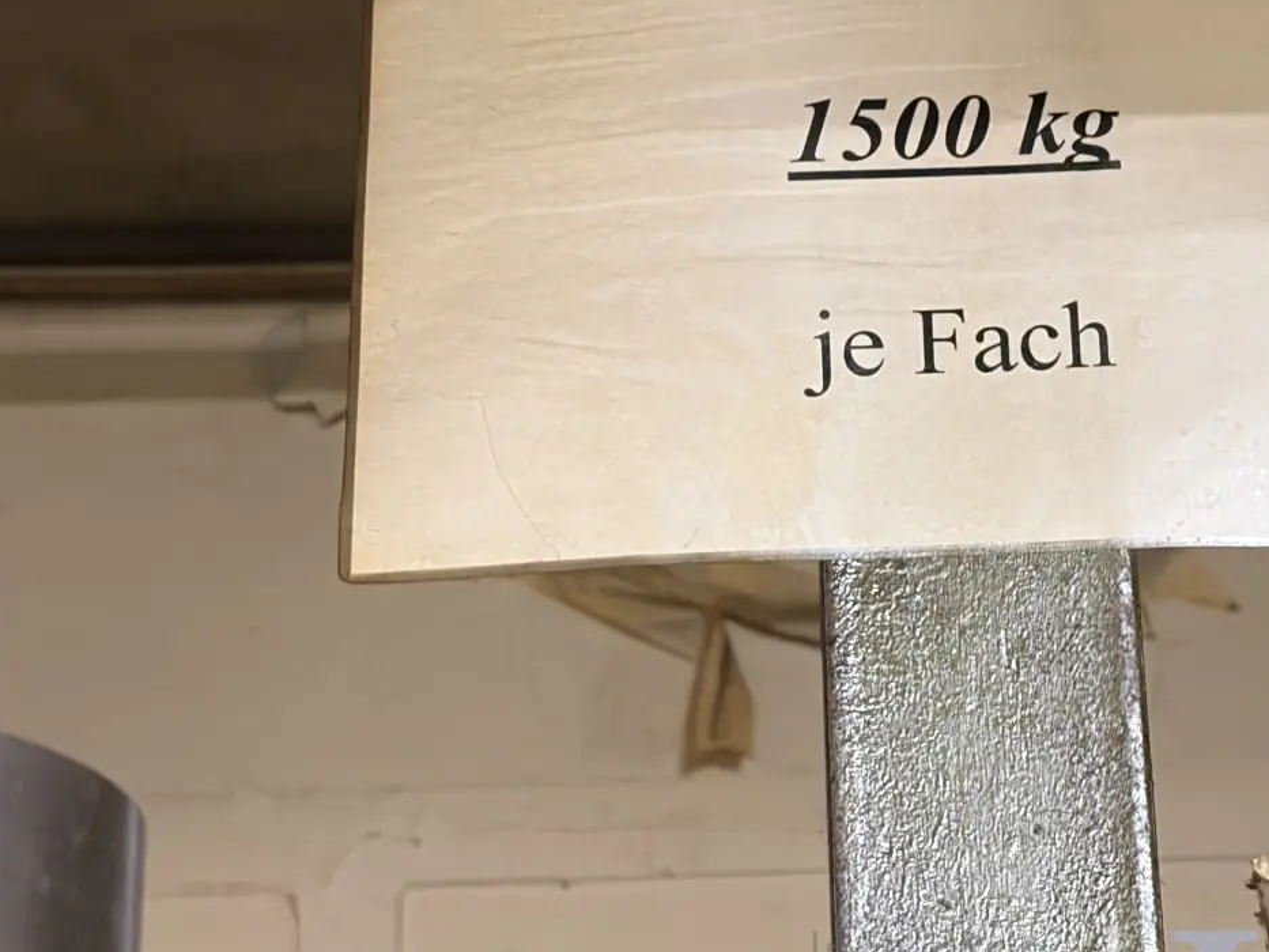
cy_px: 345
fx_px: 3923
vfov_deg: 13.8
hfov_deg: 18.3
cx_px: 891
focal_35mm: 107
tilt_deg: +24.8
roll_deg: +3.0
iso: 200
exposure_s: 1/33
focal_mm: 5.96
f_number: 1.6
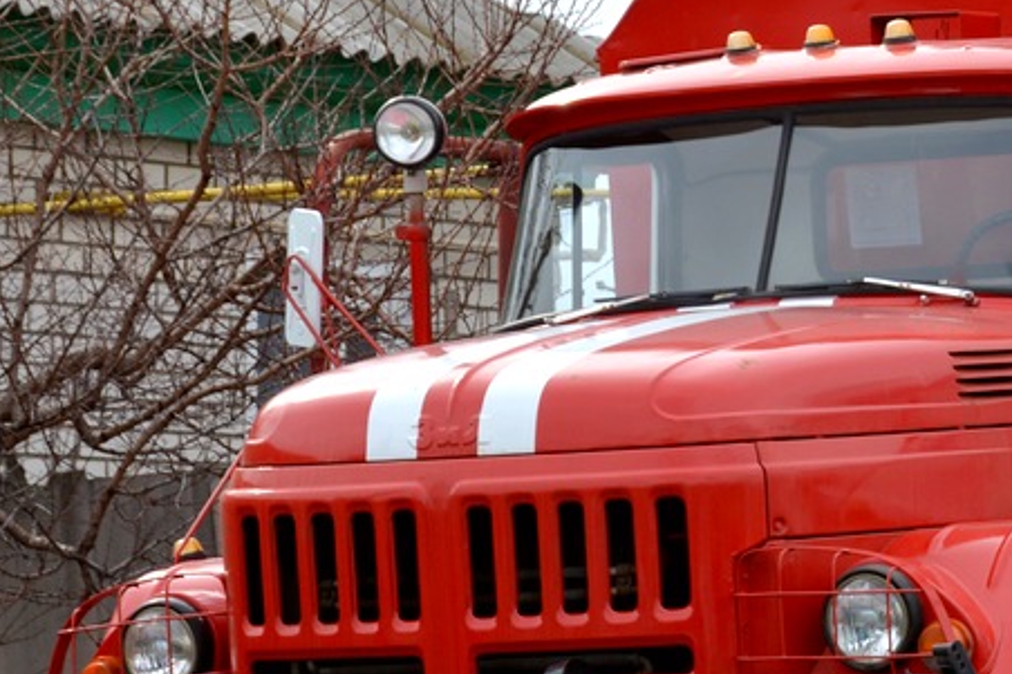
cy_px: 440
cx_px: 1052
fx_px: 5817
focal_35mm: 207
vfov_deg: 6.6
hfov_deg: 9.9
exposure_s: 1/250
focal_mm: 52
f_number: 8
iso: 180
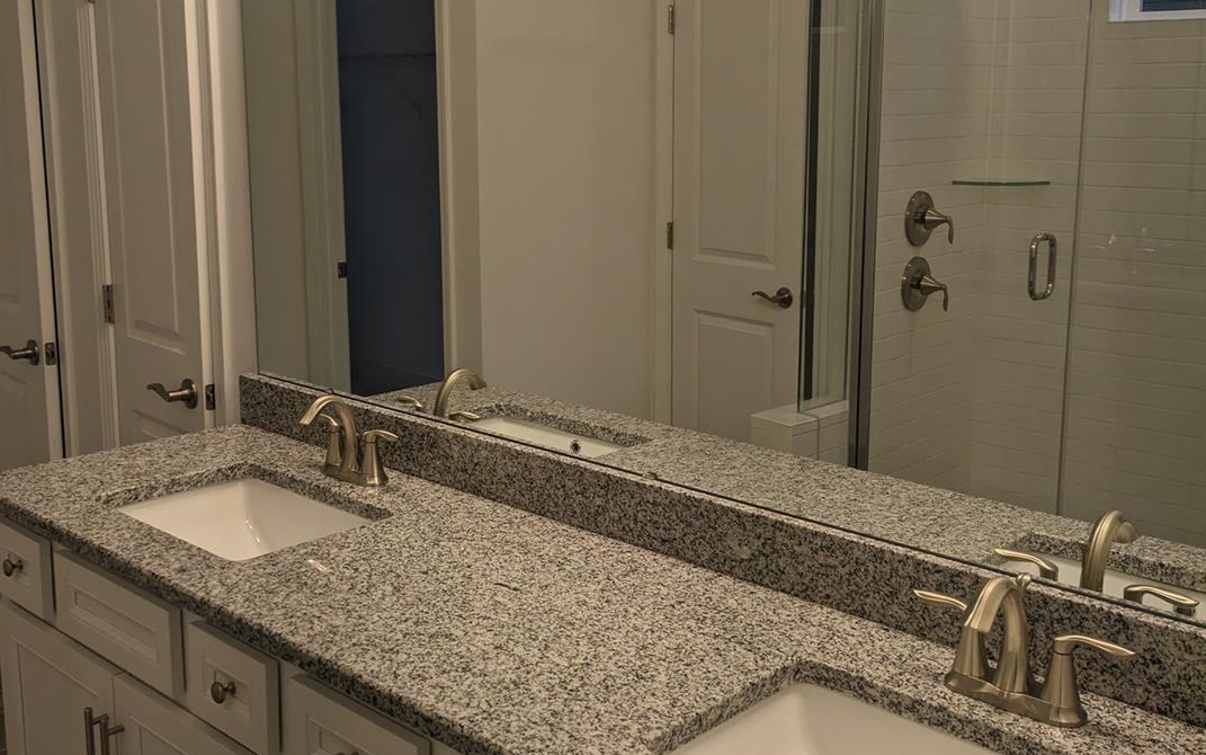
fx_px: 1249
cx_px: 594
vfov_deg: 33.6
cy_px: 328
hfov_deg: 51.5
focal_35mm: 38
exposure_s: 1/490
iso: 48
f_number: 1.89
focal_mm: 5.43
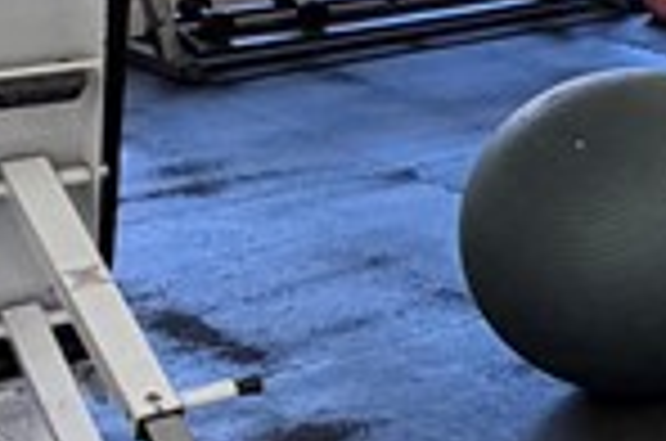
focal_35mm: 101
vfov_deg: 13.5
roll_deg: -2.3
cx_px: 1490
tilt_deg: -16.7
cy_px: 198
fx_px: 1864
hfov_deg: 14.8
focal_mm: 2.22
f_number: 2.2
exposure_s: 1/121
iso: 160
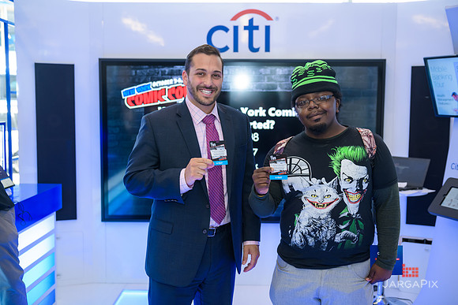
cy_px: 152
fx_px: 560
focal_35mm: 44
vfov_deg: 30.5
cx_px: 229
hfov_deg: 44.5
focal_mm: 44
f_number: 3.2
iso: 800
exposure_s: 1/125
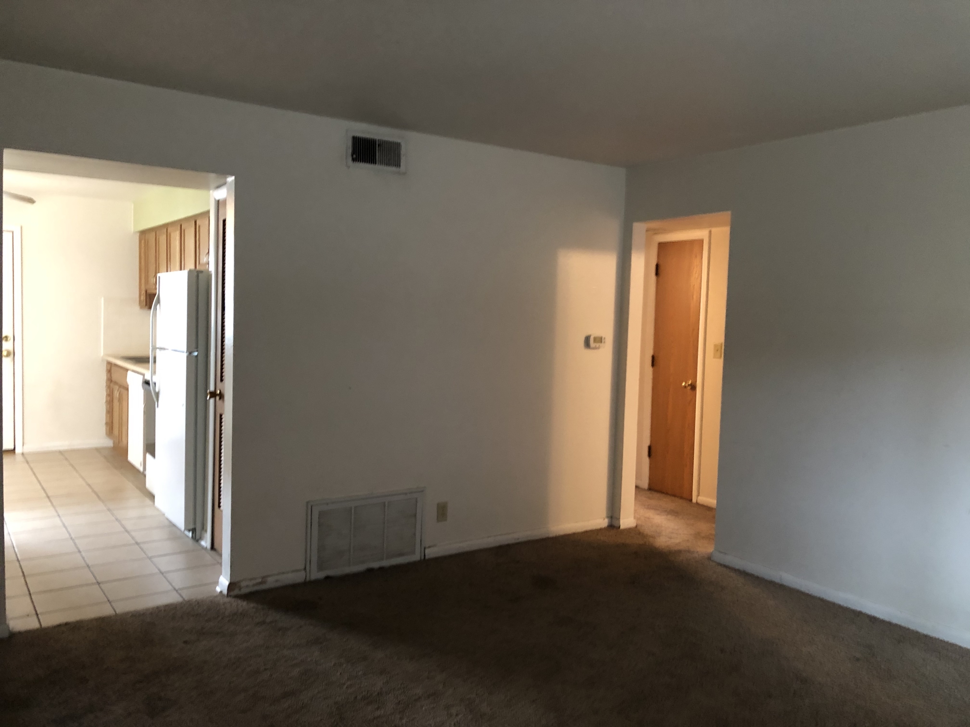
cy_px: 364
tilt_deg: -0.1
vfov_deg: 49.7
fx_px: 785
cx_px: 485
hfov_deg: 63.4
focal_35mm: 28
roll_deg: +1.0
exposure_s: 1/6
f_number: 1.8
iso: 80
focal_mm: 3.99
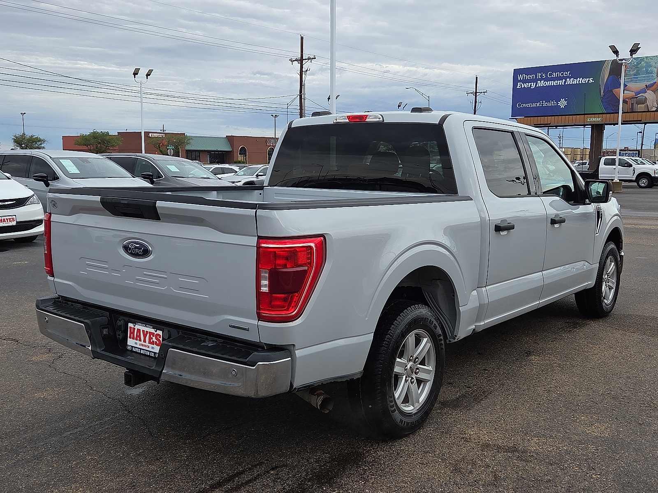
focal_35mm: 35
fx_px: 665
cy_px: 246
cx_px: 329
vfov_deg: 40.7
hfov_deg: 52.6
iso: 76
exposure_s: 1/2500
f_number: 1.8
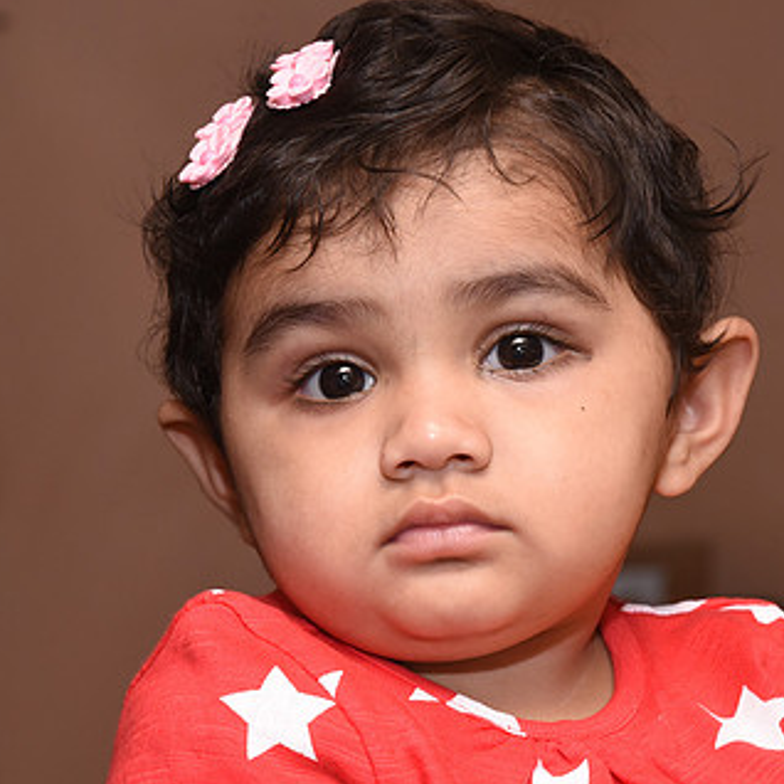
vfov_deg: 9.4
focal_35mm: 186
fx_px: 4766
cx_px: 439
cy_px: 398
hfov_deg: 9.4
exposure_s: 1/125
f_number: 10
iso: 2000
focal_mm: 120
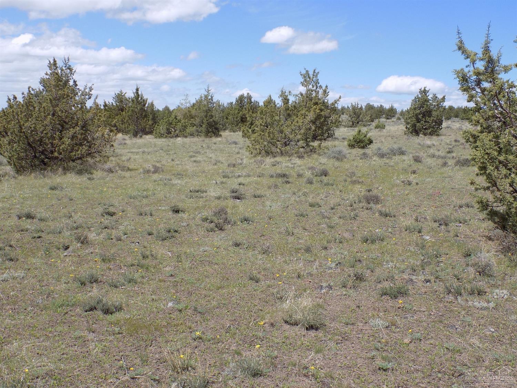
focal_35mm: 37
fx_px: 552
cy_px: 194
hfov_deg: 50.2
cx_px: 258
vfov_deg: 38.6
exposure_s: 1/1000
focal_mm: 6.6
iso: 80
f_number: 3.5
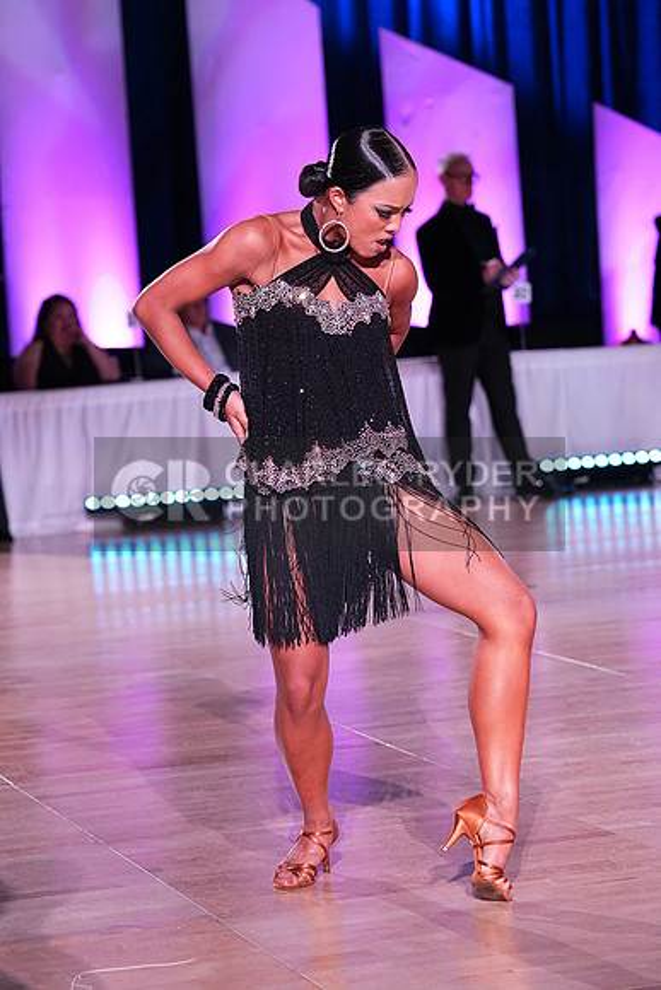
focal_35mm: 111
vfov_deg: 18.4
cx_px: 330
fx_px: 3055
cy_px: 495
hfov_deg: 12.3
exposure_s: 1/320
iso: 4000
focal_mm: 111
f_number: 4.5
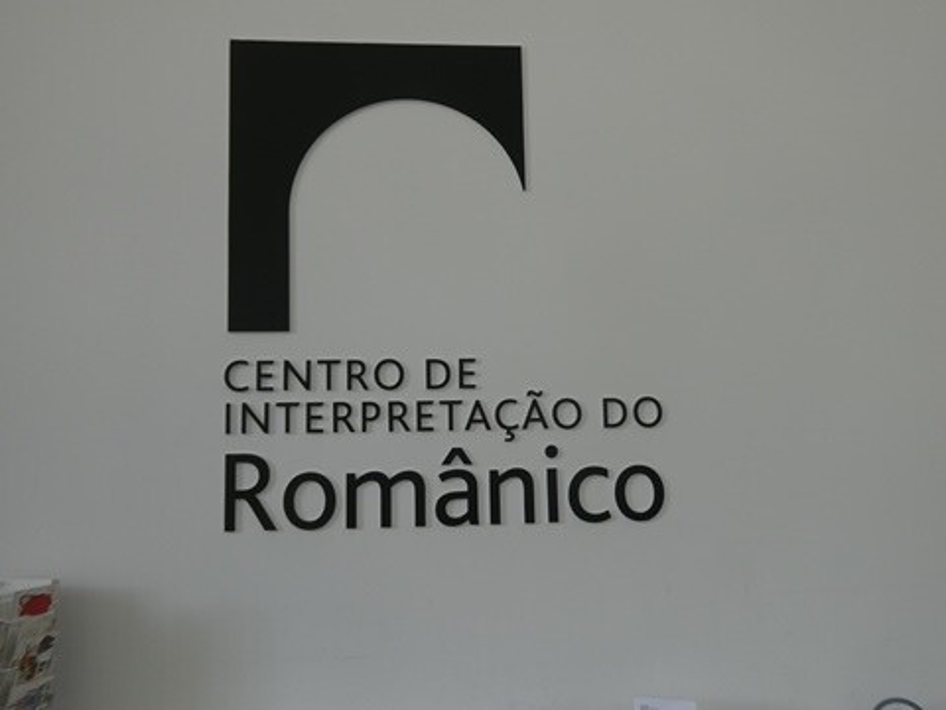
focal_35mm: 31
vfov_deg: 45.4
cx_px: 473
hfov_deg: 58.4
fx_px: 847
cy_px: 355
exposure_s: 1/80
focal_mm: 5.4
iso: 100
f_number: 3.5
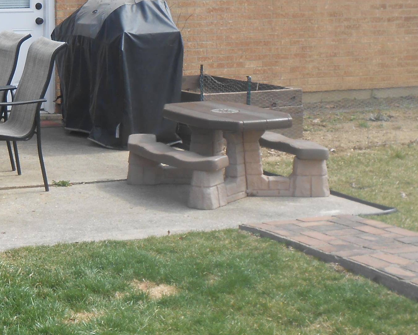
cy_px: 66
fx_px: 1188
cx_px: -27
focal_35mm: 96
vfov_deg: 15.9
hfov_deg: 19.2
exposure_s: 1/250
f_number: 4.5
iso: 80
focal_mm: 7.8
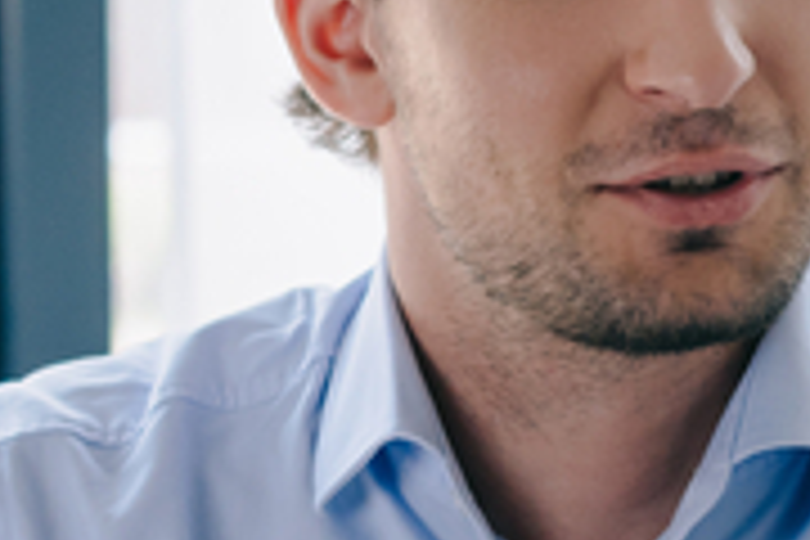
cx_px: 1217
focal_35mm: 473
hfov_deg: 4.3
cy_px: 479
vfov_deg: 2.9
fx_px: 10642
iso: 320
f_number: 3.5
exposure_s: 1/160
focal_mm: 85
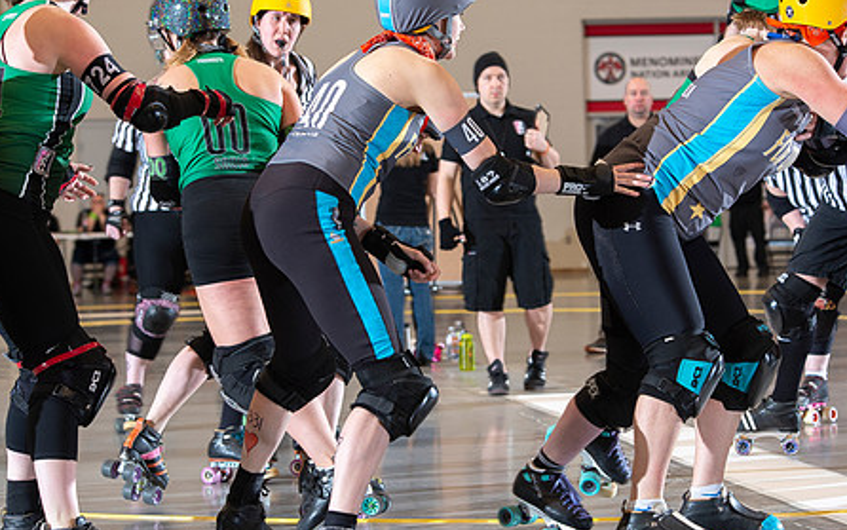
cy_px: 238
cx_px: 431
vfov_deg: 10.4
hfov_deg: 16.6
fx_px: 2909
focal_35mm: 126
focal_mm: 95
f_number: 5.6
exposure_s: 1/160
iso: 640
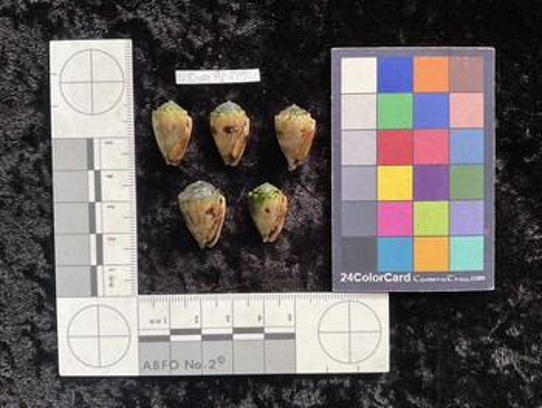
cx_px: 271
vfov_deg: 48.3
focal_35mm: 29
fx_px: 454
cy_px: 204
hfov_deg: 61.6
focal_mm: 3
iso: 50
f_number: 1.8
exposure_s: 1/60
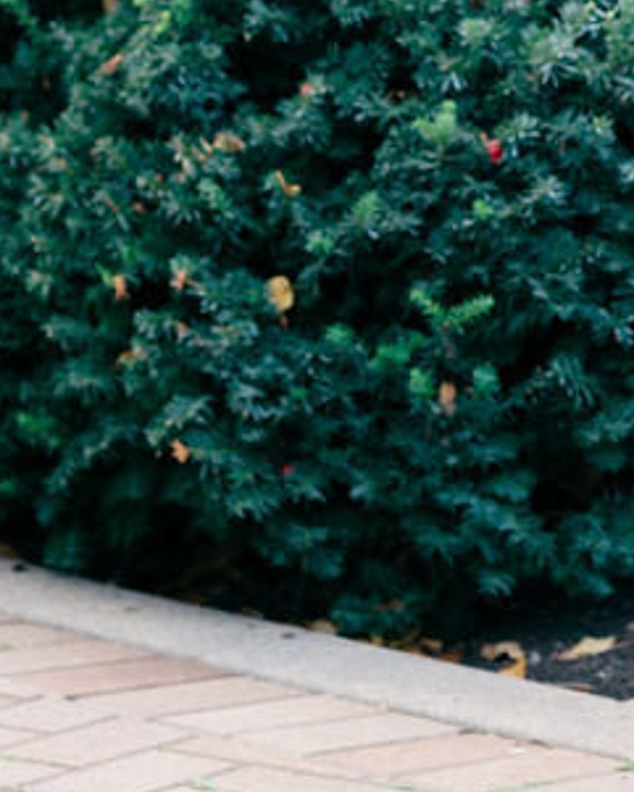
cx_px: 1042
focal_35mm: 407
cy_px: -758
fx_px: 9541
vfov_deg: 4.7
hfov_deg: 3.8
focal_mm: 85
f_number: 2.8
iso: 200
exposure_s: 1/320
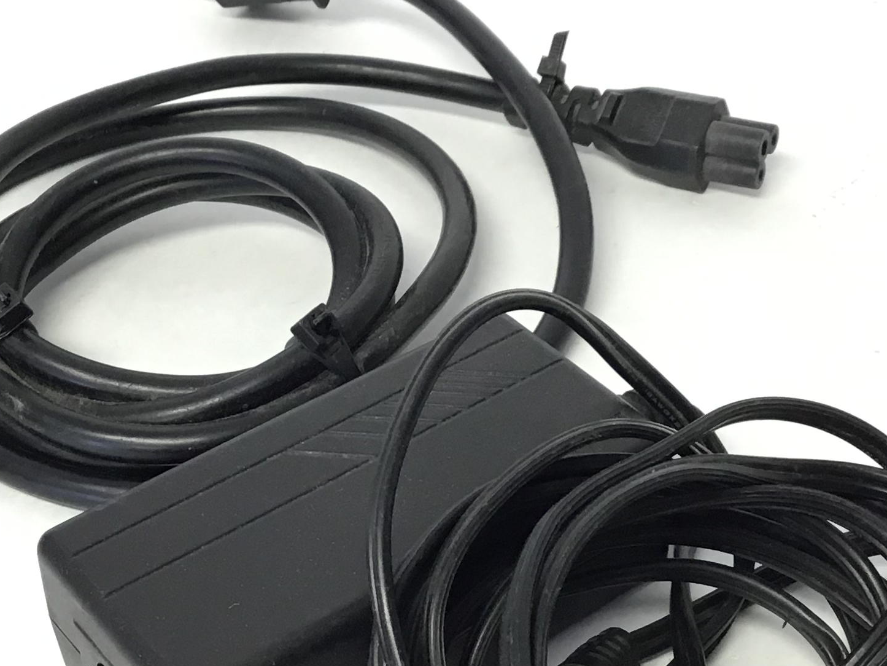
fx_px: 1794
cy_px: 364
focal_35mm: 70
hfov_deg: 27.8
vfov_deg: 21.0
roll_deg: +3.9
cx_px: 433
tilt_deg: -38.6
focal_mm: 3.3
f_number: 2.4
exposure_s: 1/30
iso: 50
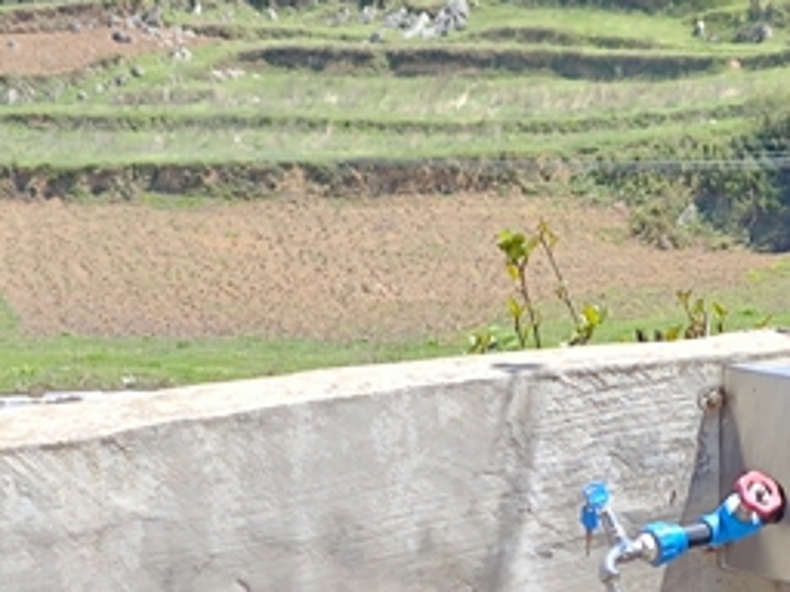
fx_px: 3286
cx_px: 784
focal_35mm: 144
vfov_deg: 10.2
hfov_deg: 13.5
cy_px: 620
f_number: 1.6
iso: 50
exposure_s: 1/912
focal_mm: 6.55
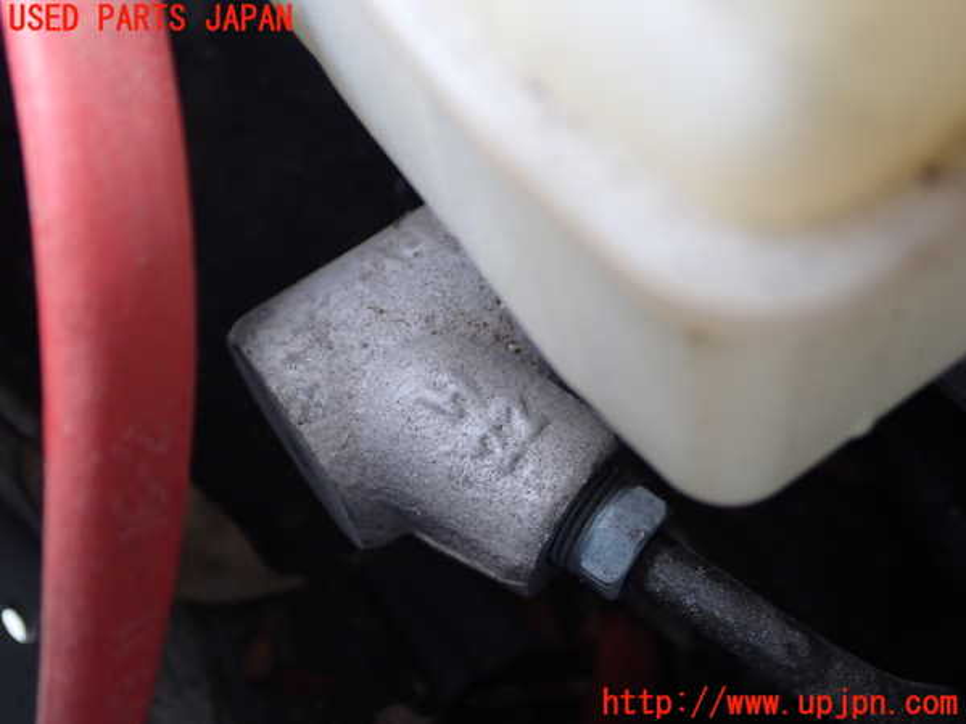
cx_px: 483
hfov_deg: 35.5
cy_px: 362
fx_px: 1507
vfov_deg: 27.0
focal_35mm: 54
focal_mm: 9.65
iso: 250
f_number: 3.3
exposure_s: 1/50
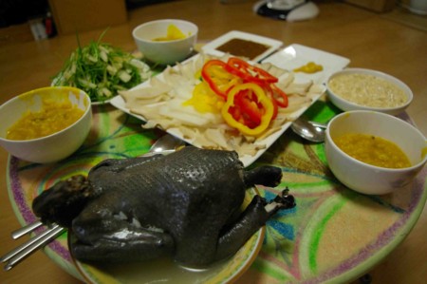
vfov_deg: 47.8
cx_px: 214
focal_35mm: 27
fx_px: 320
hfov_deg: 67.4
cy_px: 142
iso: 800
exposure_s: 1/45
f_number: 4
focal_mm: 18
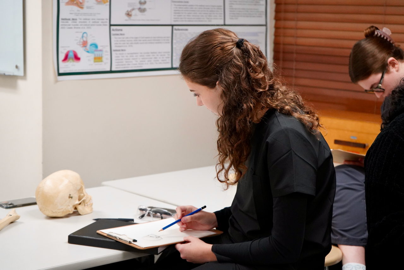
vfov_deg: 19.5
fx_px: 786
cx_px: 202
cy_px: 135
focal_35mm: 70
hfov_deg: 28.8
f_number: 5.6
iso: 6400
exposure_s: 1/160
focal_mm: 70
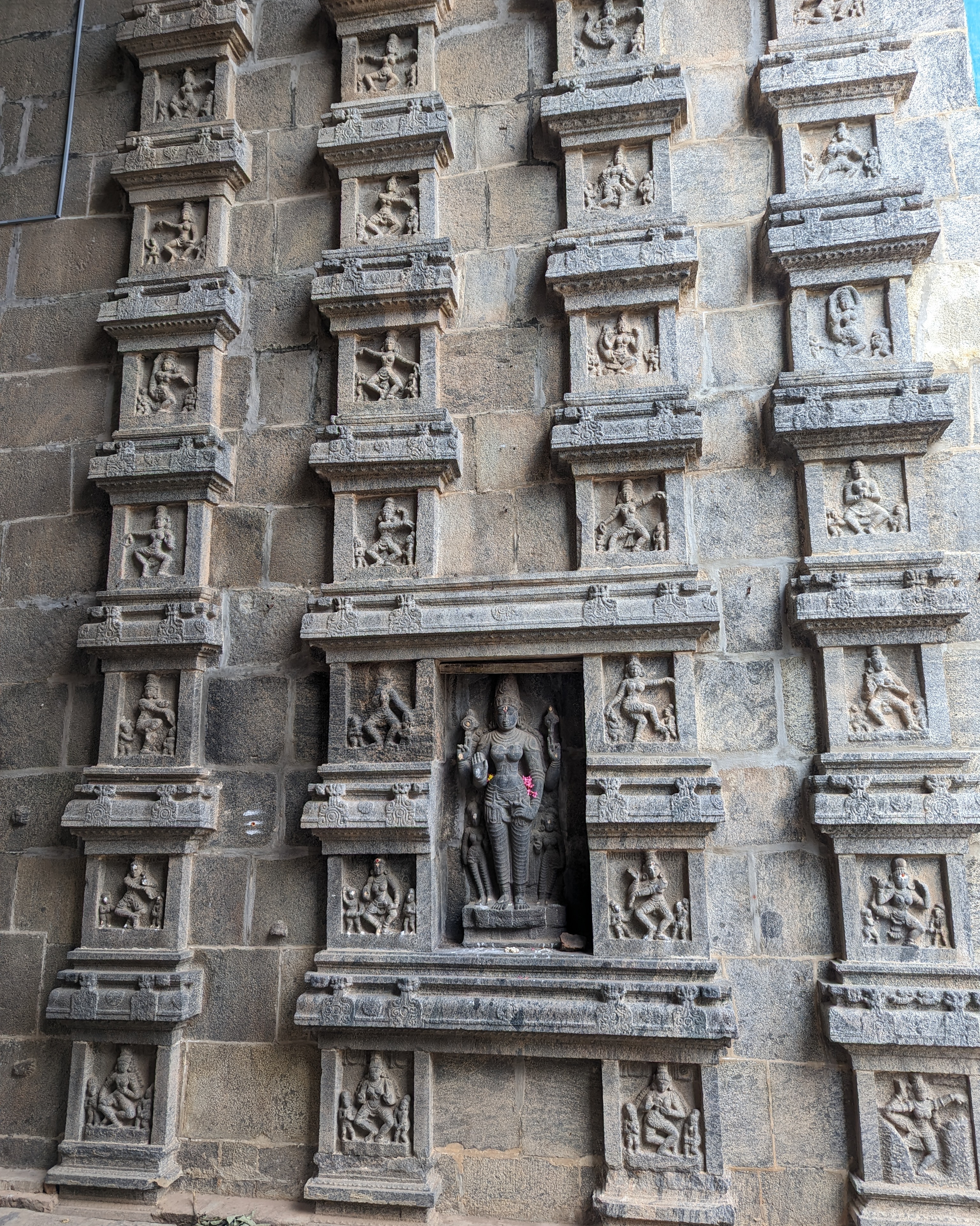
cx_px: 491
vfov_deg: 68.1
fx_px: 906
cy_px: 605
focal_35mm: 25
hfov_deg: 56.8
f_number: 1.85
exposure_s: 1/100
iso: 45
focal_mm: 6.81
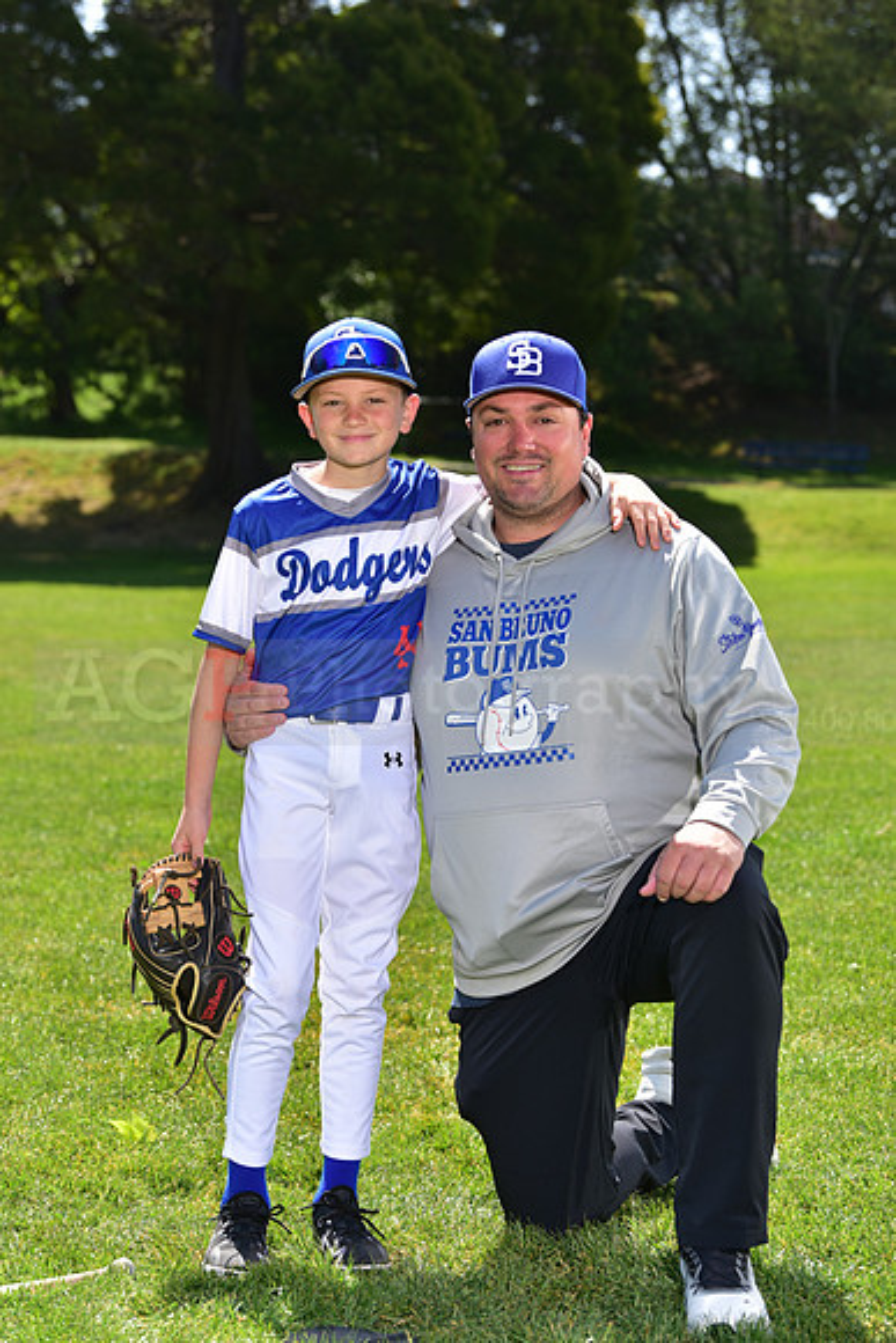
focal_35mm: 92
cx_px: 448
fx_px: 3432
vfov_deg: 22.1
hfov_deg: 14.9
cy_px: 672
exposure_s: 1/250
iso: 80
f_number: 5.6
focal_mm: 92
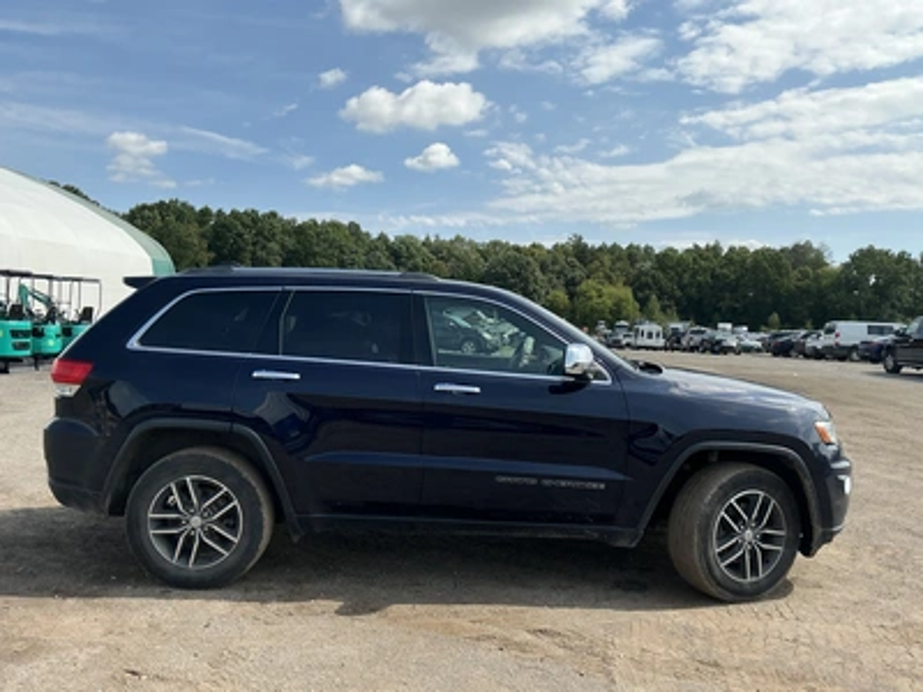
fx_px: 747
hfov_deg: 63.4
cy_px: 346
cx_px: 462
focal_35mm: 28
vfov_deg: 49.7
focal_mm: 3
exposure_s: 1/2058
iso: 25
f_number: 1.8
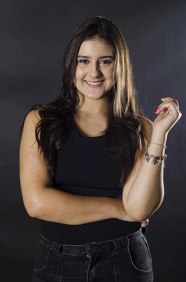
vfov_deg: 27.0
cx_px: 93
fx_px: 584
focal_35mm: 75
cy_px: 141
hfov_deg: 18.1
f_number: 7.1
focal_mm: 50
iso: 200
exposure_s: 1/125
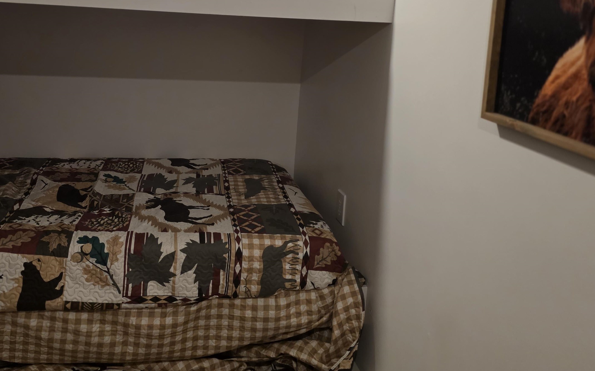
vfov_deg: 34.8
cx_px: 249
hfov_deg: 55.1
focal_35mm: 35
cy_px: 61
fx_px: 567
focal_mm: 6.25
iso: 400
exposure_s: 1/120
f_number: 1.7
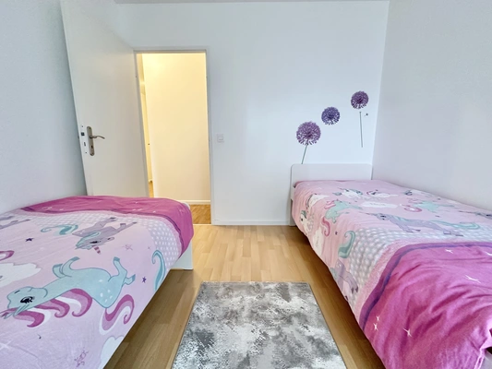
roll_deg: -0.1
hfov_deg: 102.1
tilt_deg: -9.8
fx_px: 199
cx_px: 246
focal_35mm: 14
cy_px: 184
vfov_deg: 85.7
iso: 250
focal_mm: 2.22
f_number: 2.2
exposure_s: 1/99
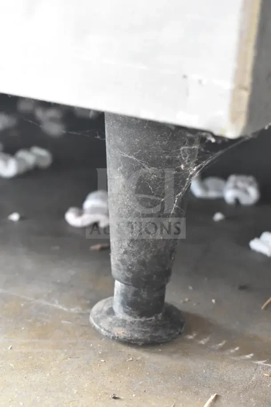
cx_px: 136
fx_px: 762
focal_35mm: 68
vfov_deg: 29.9
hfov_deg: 20.2
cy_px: 204
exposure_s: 1/80
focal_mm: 45
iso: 6400
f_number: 5
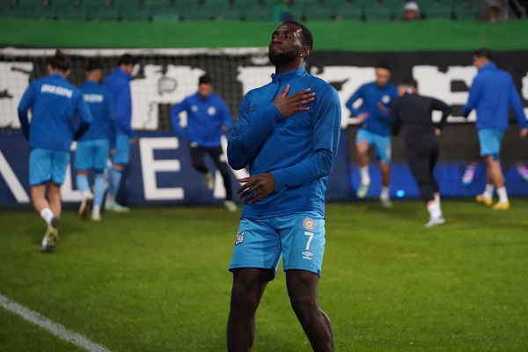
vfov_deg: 7.3
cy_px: 176
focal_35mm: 189
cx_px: 264
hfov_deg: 10.9
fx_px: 2772
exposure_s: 1/1600
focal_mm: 189
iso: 12800
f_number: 5.6
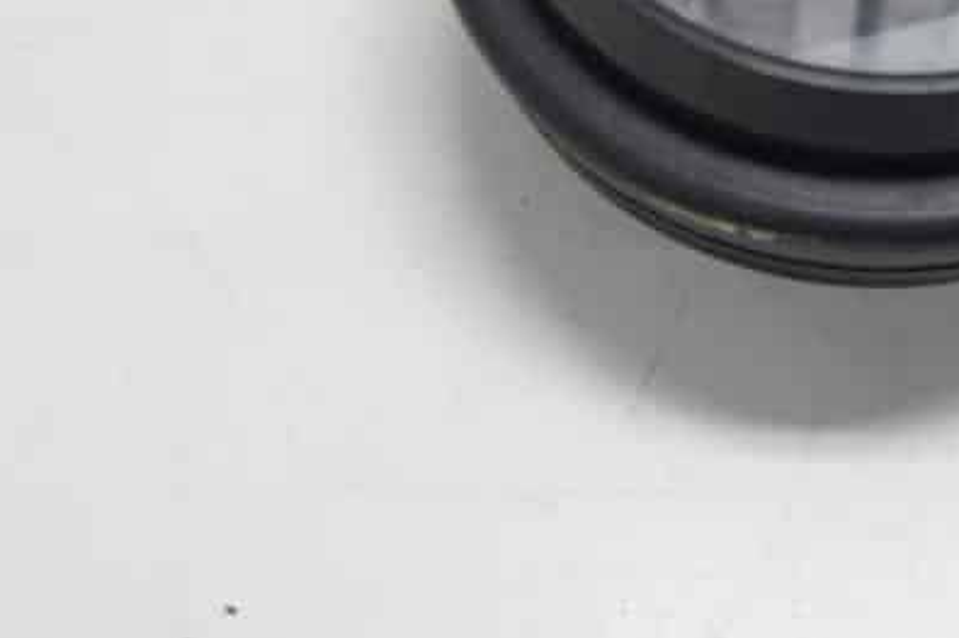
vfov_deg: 18.6
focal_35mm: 70
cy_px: -86
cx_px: 850
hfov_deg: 27.9
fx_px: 1864
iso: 200
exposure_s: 1/60
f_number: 4
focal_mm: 18
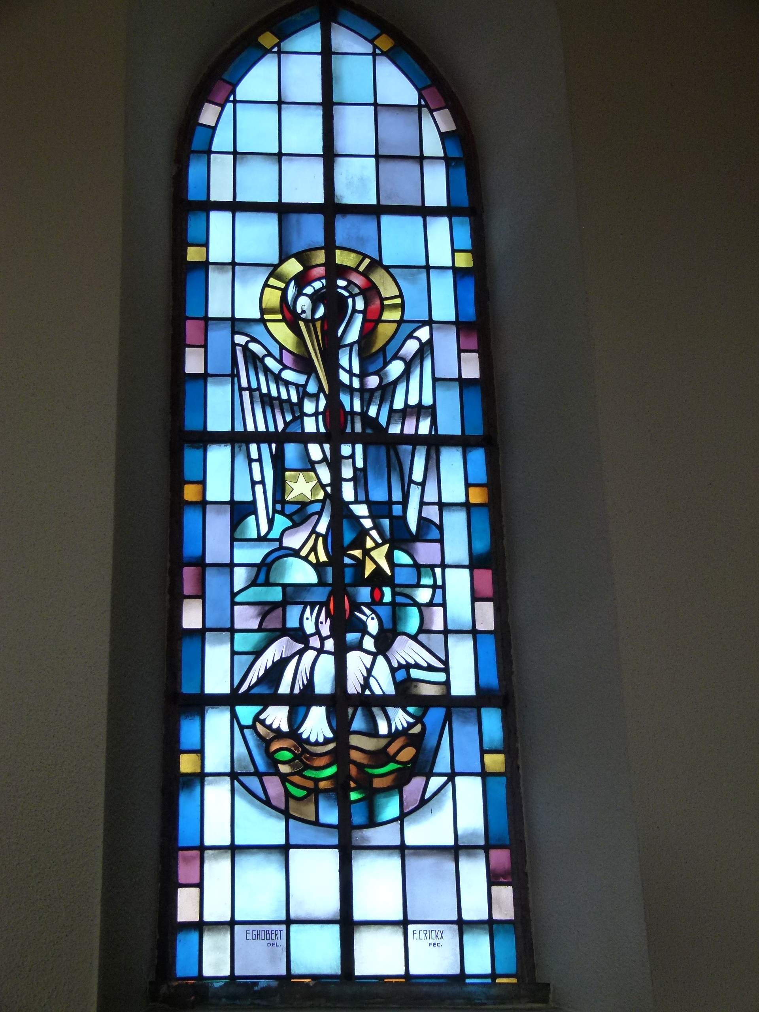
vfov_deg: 27.8
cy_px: 506
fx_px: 2046
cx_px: 380
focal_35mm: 70
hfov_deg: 21.0
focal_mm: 12.6
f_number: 3.3
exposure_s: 1/80
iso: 160
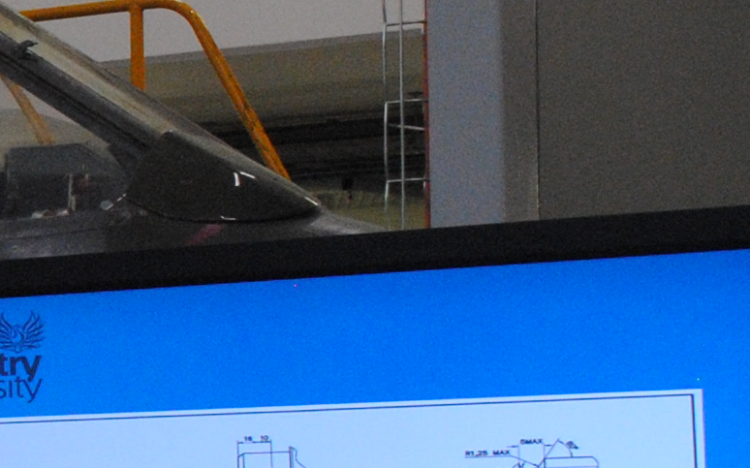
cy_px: 419
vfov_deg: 6.8
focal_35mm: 192
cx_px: -1083
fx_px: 3914
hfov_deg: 9.6
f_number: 7.1
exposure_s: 1/80
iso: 800
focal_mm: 25
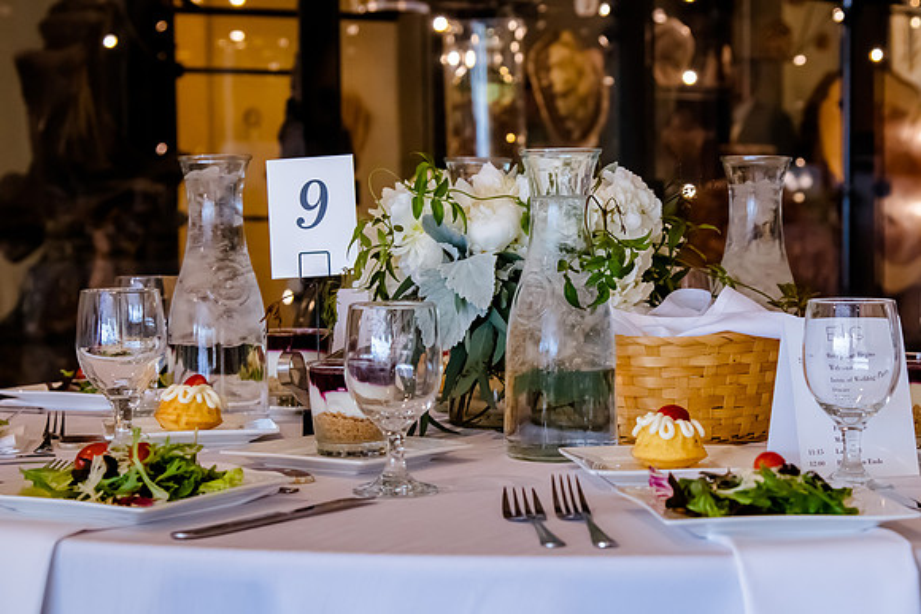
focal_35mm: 85
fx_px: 2187
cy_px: 263
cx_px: 537
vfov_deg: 16.0
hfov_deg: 23.7
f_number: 5
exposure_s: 1/250
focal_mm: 55
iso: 2500
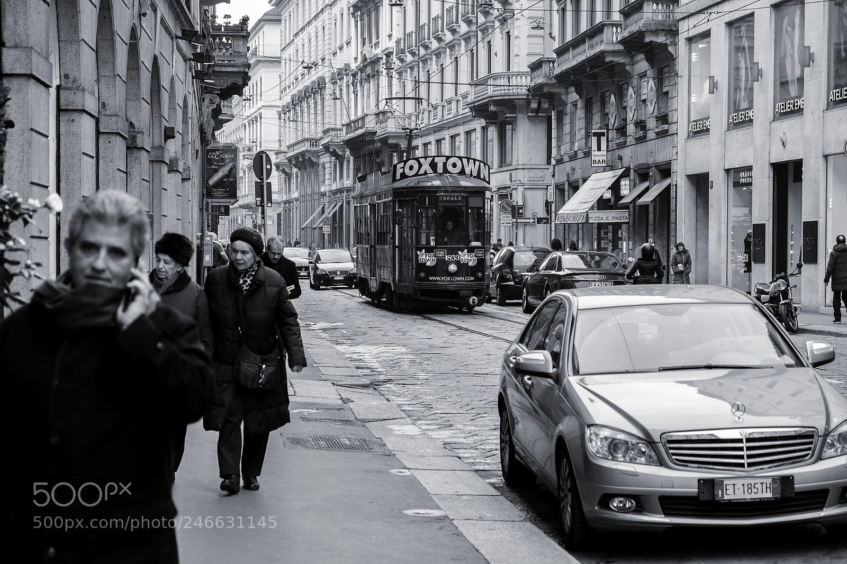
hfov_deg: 24.5
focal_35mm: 83
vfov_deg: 16.4
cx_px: 424
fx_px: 1952
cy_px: 282
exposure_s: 1/100
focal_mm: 55
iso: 200
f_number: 4
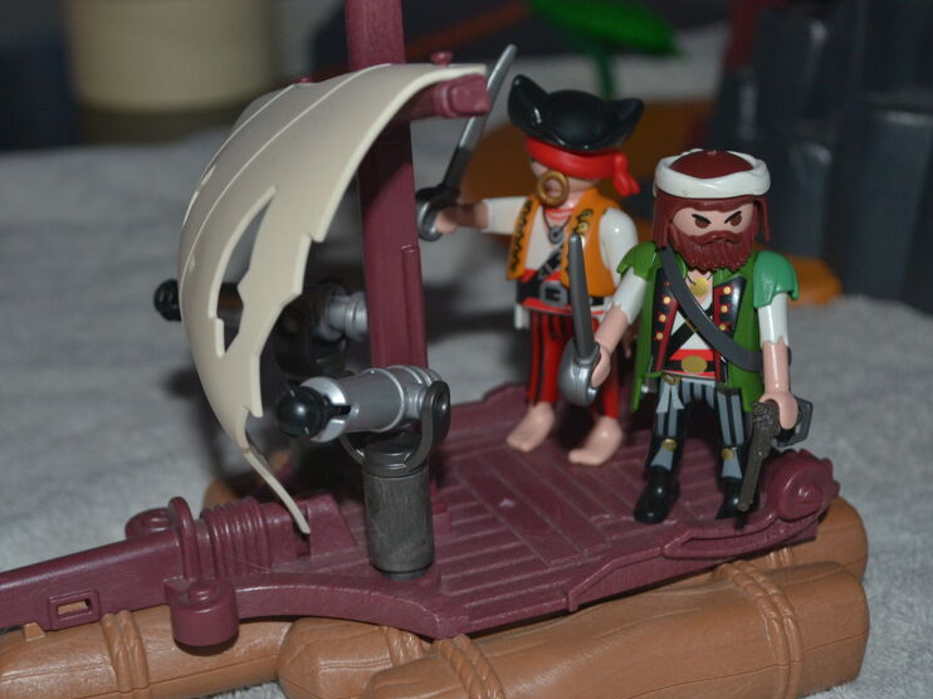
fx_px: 1886
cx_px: 396
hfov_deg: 27.8
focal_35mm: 70
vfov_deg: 21.0
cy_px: 400
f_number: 5
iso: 500
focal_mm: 36
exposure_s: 1/60
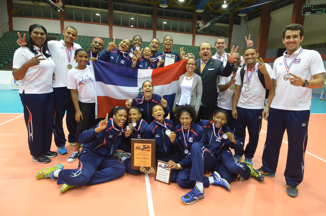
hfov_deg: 81.3
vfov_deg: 59.3
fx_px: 190
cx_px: 163
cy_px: 108
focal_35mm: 21
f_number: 5.6
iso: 4000
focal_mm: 14
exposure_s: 1/250
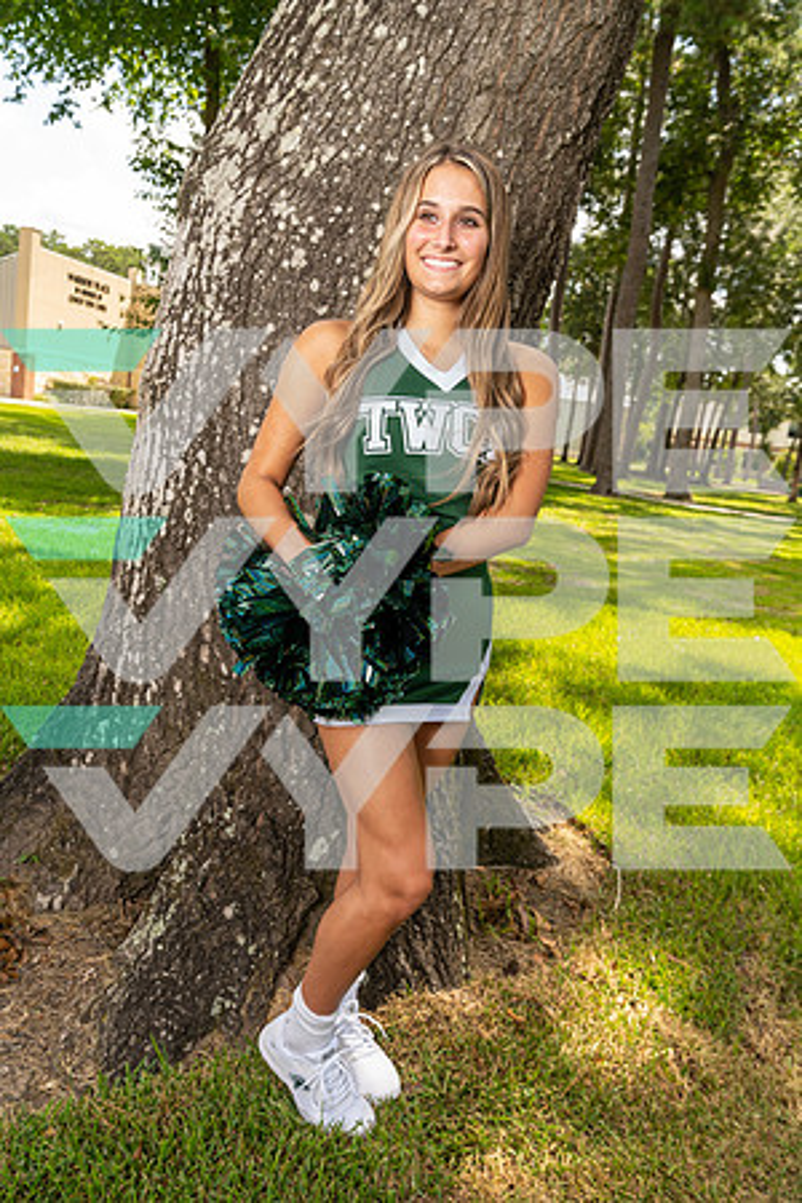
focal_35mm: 27
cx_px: 401
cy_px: 602
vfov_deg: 67.4
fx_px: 902
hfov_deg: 47.9
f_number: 5.6
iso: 320
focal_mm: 27
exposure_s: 1/250
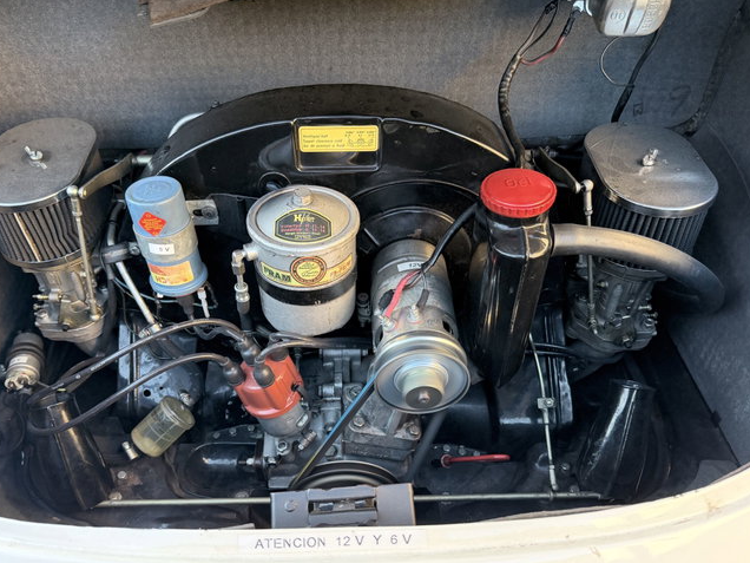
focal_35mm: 29
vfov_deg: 47.9
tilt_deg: -46.7
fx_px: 628
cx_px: 341
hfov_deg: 61.5
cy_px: 338
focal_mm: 6.76
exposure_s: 1/121
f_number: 1.78
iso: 200
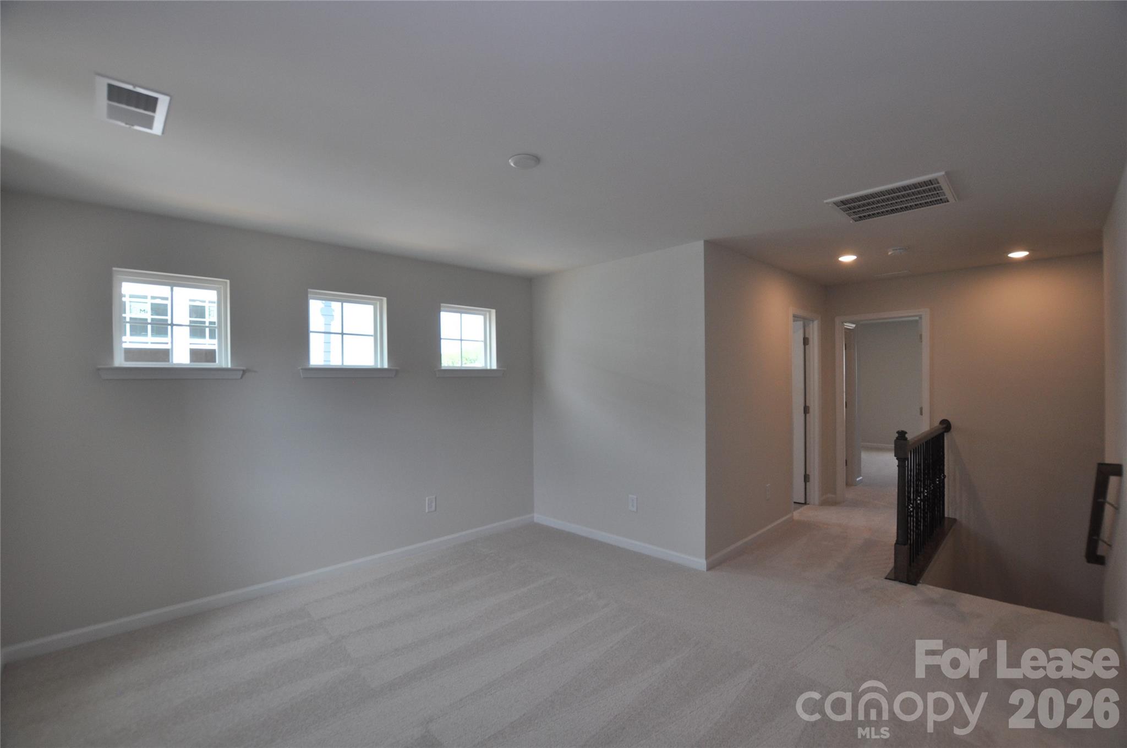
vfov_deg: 77.2
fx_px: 469
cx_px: 564
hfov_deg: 100.5
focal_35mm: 15
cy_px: 374
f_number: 5.6
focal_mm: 10
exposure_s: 1/125
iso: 400
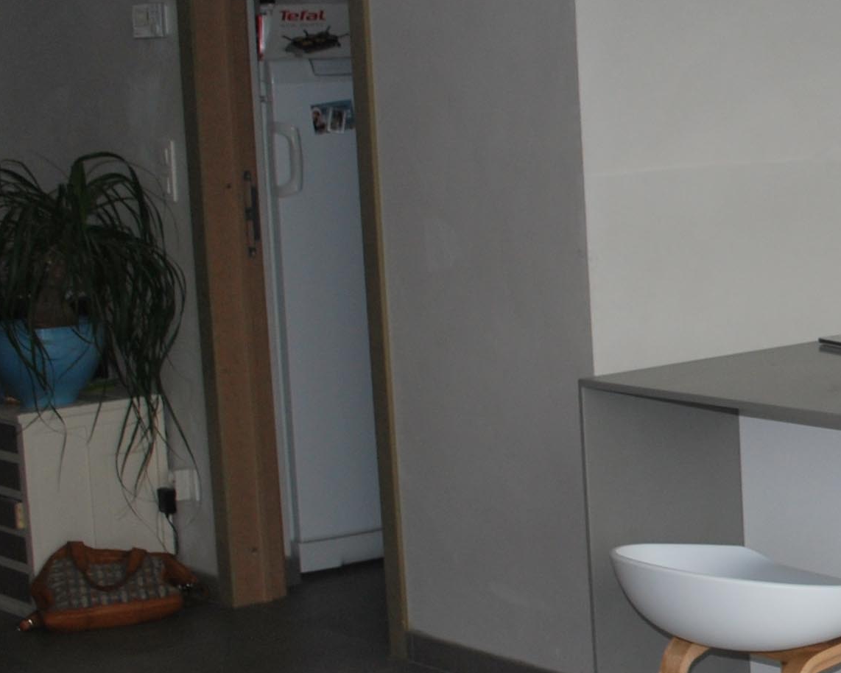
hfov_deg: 20.0
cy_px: 348
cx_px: 1151
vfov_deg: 17.9
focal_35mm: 86
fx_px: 2141
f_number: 3.5
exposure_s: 1/60
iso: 200
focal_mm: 18
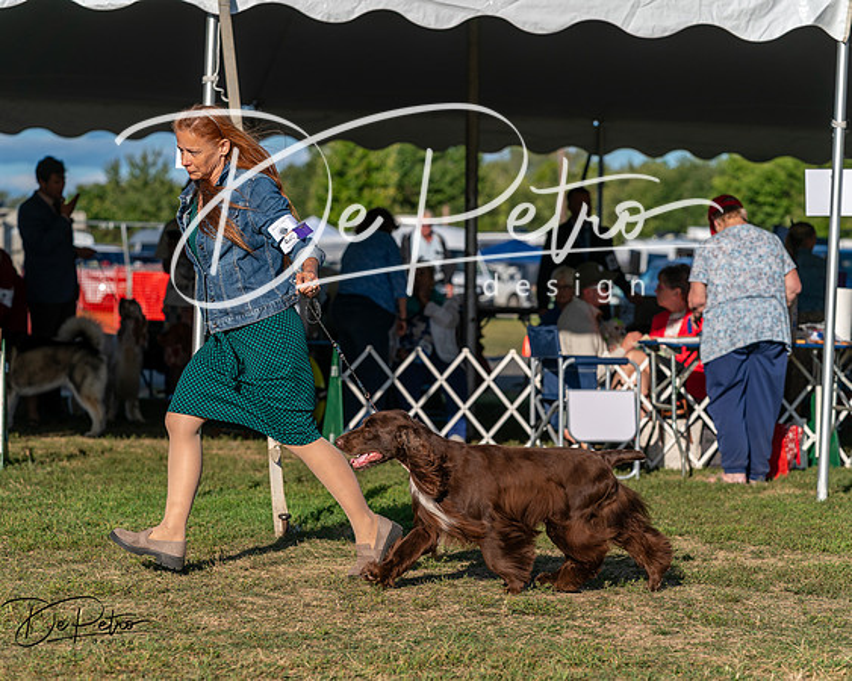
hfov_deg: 15.8
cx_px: 426
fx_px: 3066
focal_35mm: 122
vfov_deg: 12.7
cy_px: 340
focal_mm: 108
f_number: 4.5
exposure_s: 1/1250
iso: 100
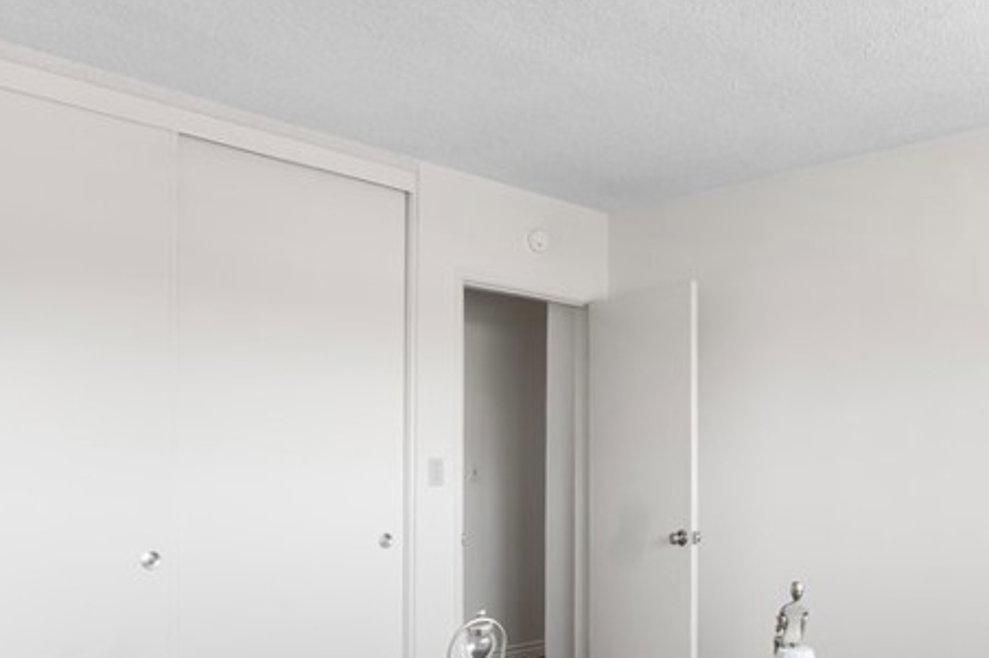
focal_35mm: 34
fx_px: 934
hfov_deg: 53.0
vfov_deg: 38.5
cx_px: 757
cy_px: 421
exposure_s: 1/1.67
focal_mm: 10
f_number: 9
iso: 100
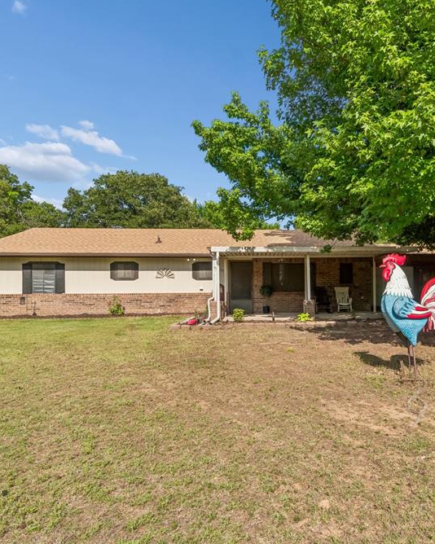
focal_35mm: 24
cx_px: 298
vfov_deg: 70.9
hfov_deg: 57.7
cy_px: 274
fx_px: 382
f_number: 9
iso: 100
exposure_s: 1/400
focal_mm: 11
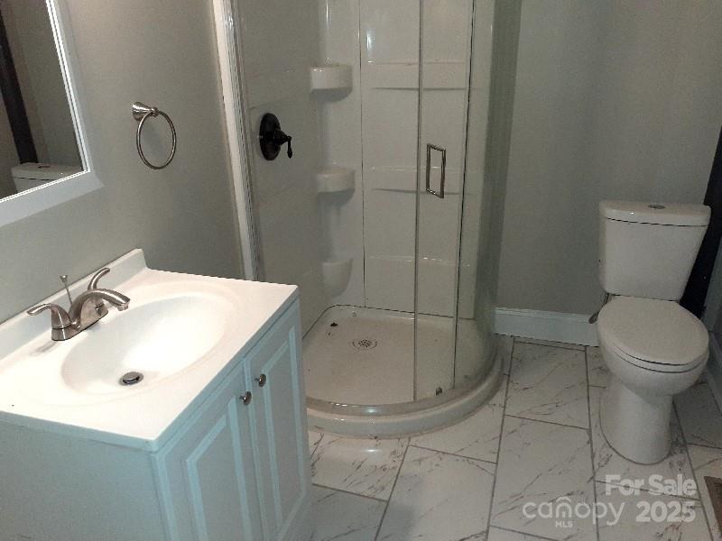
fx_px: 563
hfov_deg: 65.3
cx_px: 361
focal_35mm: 27
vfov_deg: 51.4
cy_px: 270
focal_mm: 3.6
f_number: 1.9
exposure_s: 1/60
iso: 200
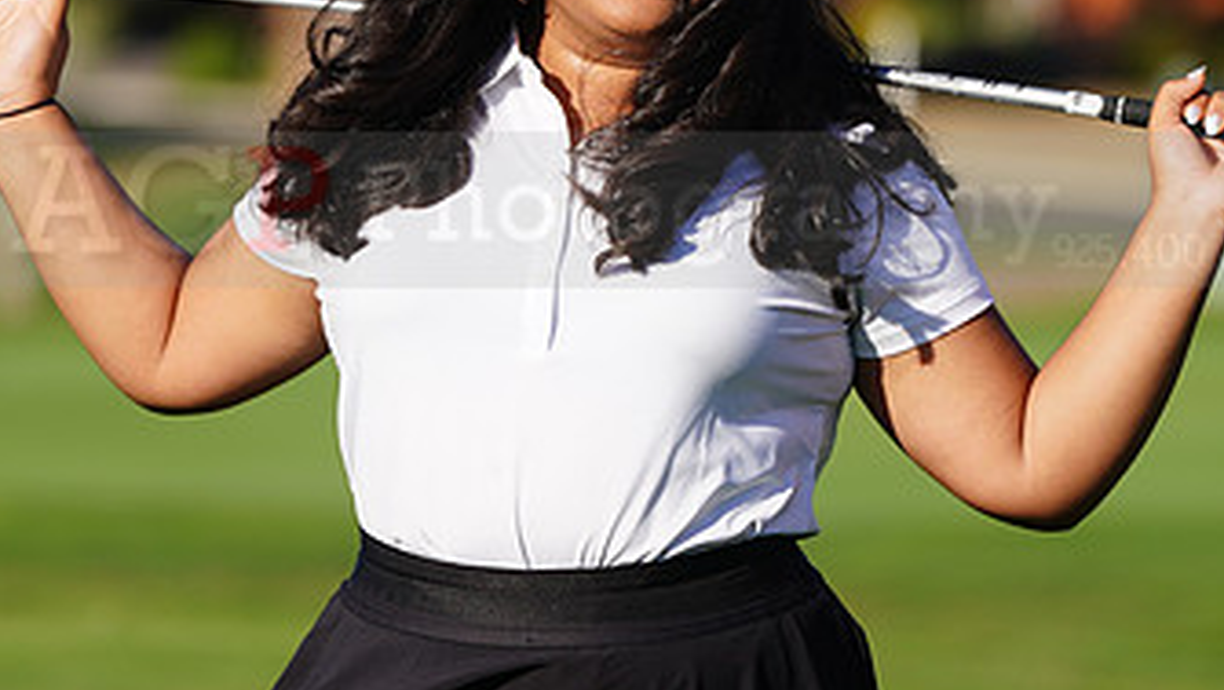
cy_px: 181
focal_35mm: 415
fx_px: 13479
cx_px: 610
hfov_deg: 5.2
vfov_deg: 2.9
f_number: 5.6
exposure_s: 1/500
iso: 100
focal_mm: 229
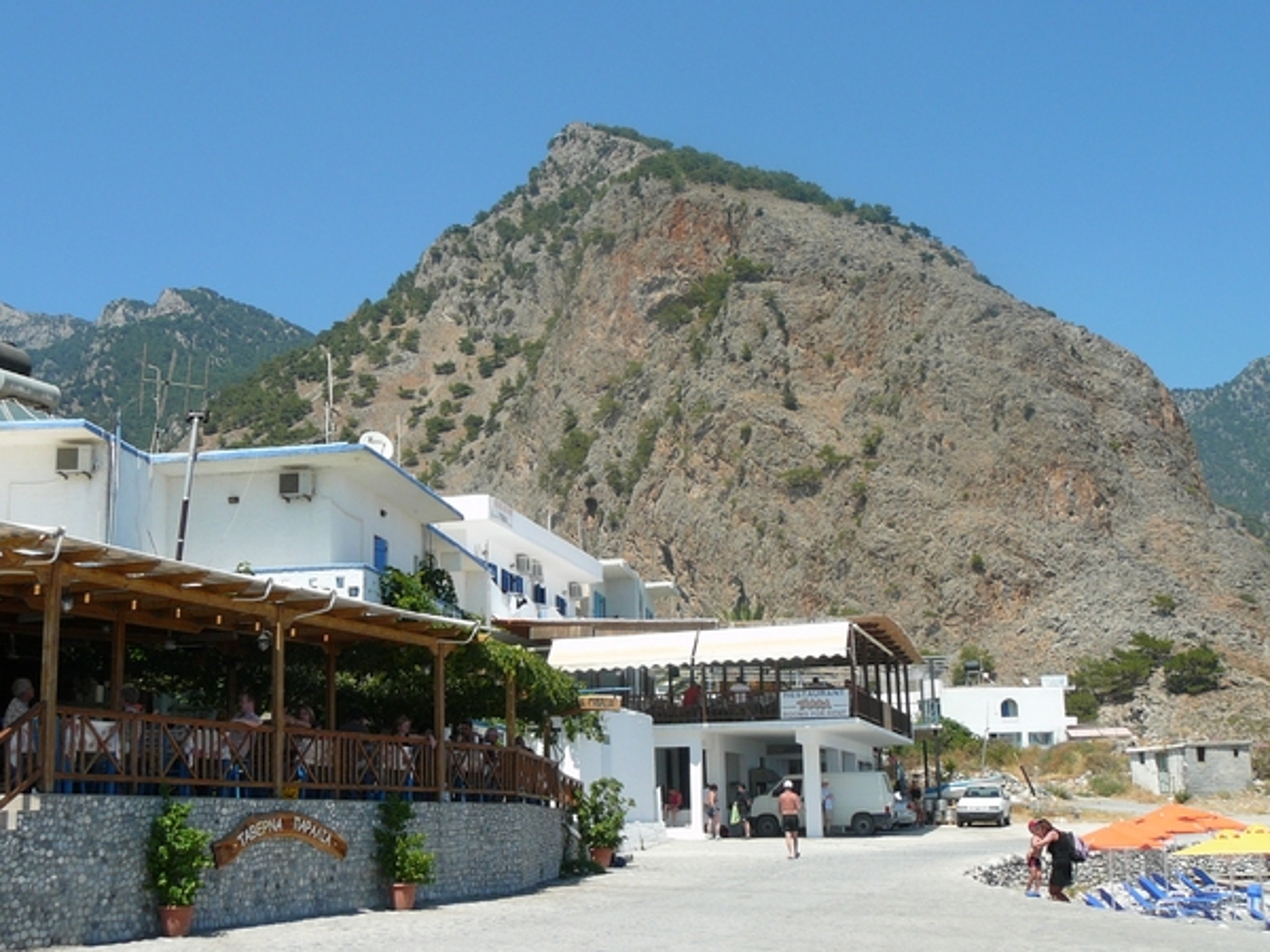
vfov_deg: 32.2
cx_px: 635
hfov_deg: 42.1
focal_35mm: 45
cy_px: 476
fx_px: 1651
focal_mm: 6.7
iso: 80
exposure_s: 1/400
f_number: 5.6
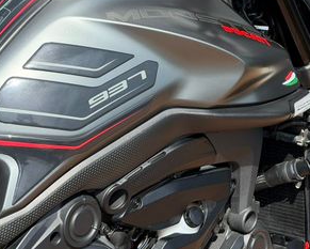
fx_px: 945
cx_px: 199
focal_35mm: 103
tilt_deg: -25.1
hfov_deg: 18.6
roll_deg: -1.6
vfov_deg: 14.8
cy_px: 25
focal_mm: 6.76
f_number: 1.78
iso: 100
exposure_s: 1/2342
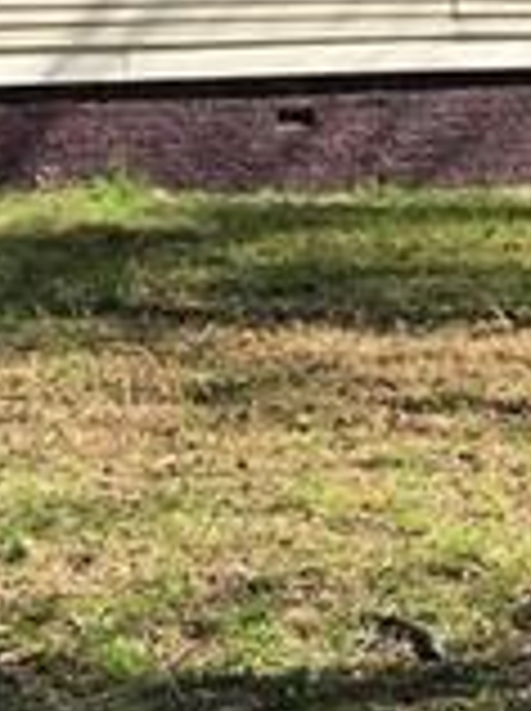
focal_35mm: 141
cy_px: -50
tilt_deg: +2.8
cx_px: 828
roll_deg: +0.2
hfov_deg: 10.1
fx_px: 2892
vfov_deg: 13.8
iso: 25
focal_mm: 4.15
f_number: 2.2
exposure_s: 1/746
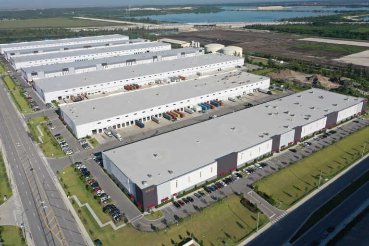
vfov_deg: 46.4
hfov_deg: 65.5
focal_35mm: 28
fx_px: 287
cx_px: 184
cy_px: 123
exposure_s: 1/640
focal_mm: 10.26
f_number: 6.3
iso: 100
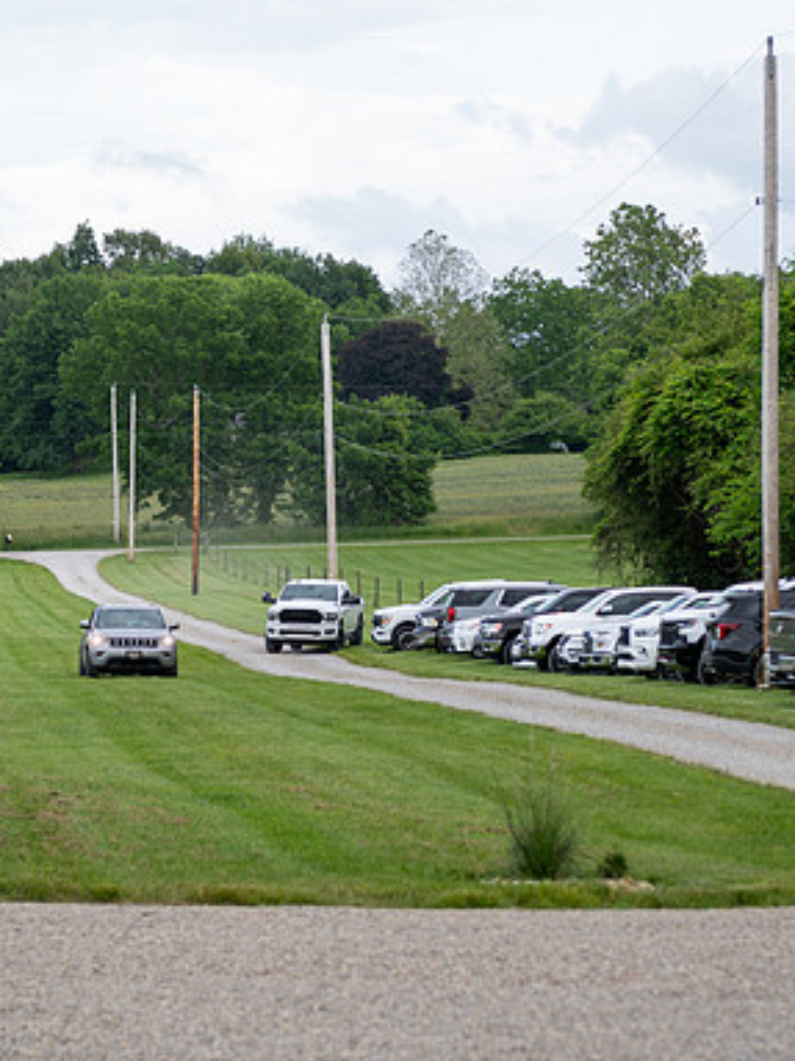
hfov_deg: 9.7
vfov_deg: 12.9
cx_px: 272
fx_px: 4688
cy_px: 629
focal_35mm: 153
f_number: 4
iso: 100
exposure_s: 1/320
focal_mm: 70
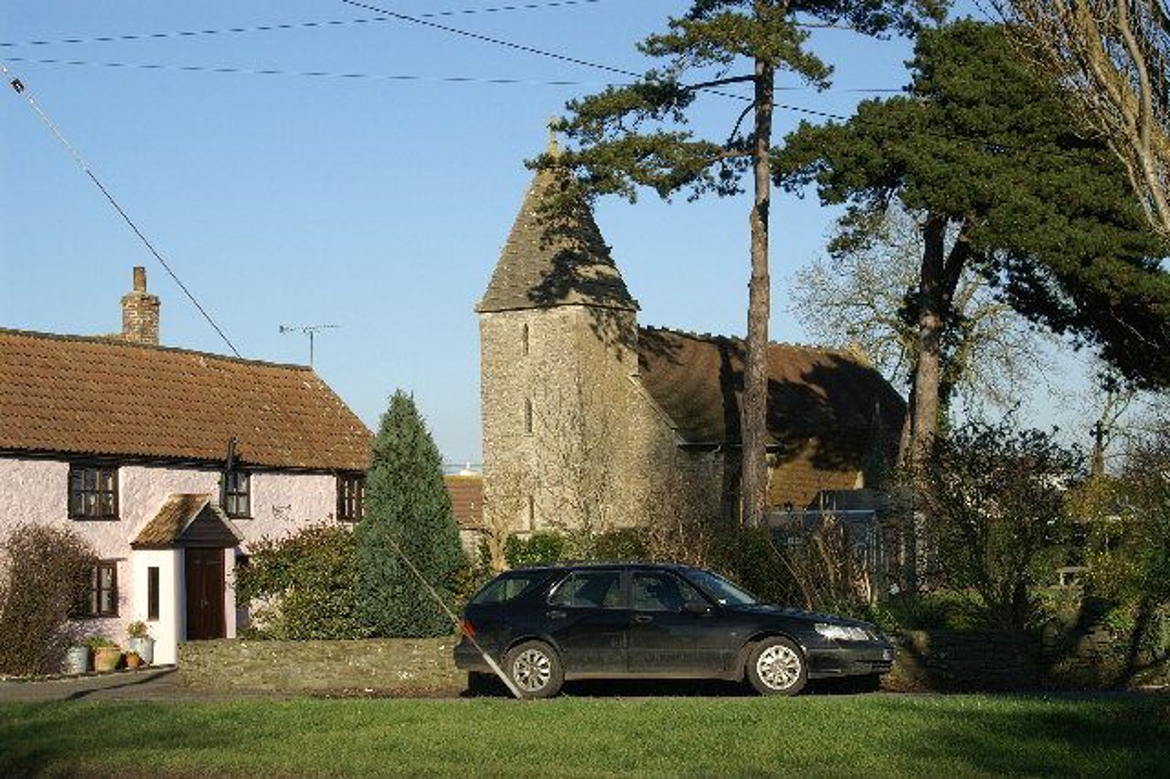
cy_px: 390
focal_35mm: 75
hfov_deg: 27.0
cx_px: 585
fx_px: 2436
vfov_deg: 18.2
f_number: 11
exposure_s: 1/160
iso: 100
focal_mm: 50
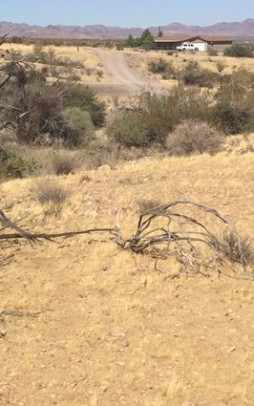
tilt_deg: -3.3
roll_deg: +0.1
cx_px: -50
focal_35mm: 74
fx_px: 819
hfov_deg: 16.9
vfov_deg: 27.5
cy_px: 114
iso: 32
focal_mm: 4.15
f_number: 2.2
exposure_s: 1/3049
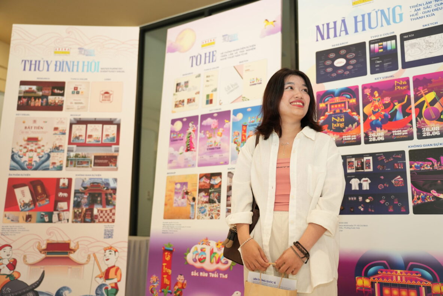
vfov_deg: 38.9
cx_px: 222
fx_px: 418
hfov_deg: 55.8
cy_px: 148
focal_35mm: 34
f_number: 2.8
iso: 1000
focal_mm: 34
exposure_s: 1/160
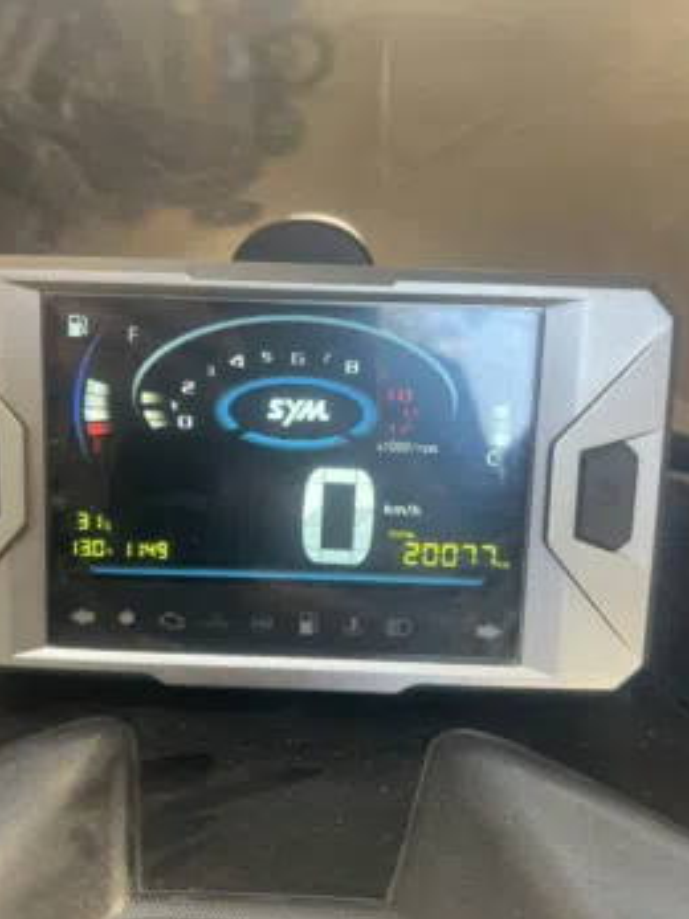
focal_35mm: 30
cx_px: 329
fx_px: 797
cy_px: 463
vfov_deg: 60.0
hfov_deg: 46.8
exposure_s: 1/121
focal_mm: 5.7
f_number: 1.5
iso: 100
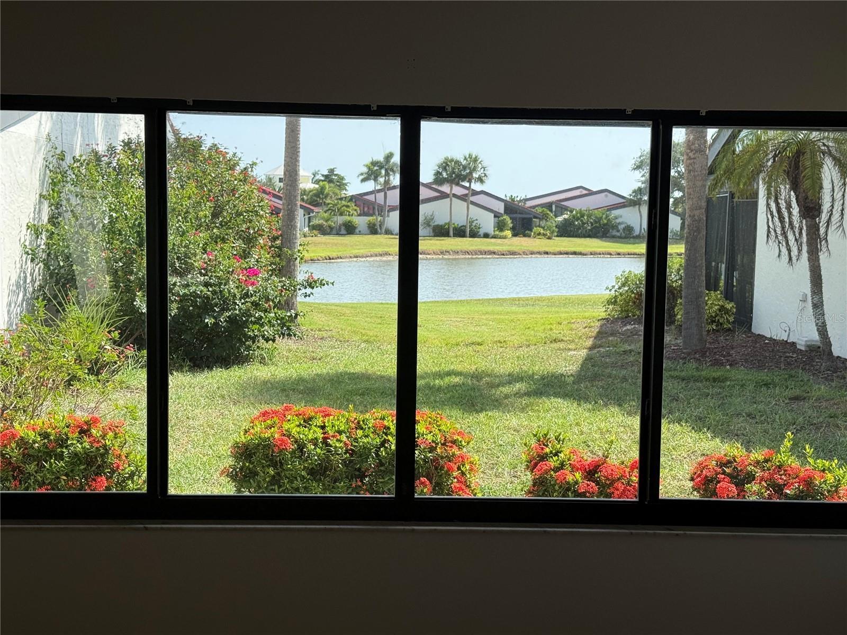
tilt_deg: -4.1
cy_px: 318
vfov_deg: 30.3
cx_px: 424
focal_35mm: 48
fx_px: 1174
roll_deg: -1.4
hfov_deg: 39.7
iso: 64
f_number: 1.78
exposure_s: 1/1931
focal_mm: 6.76
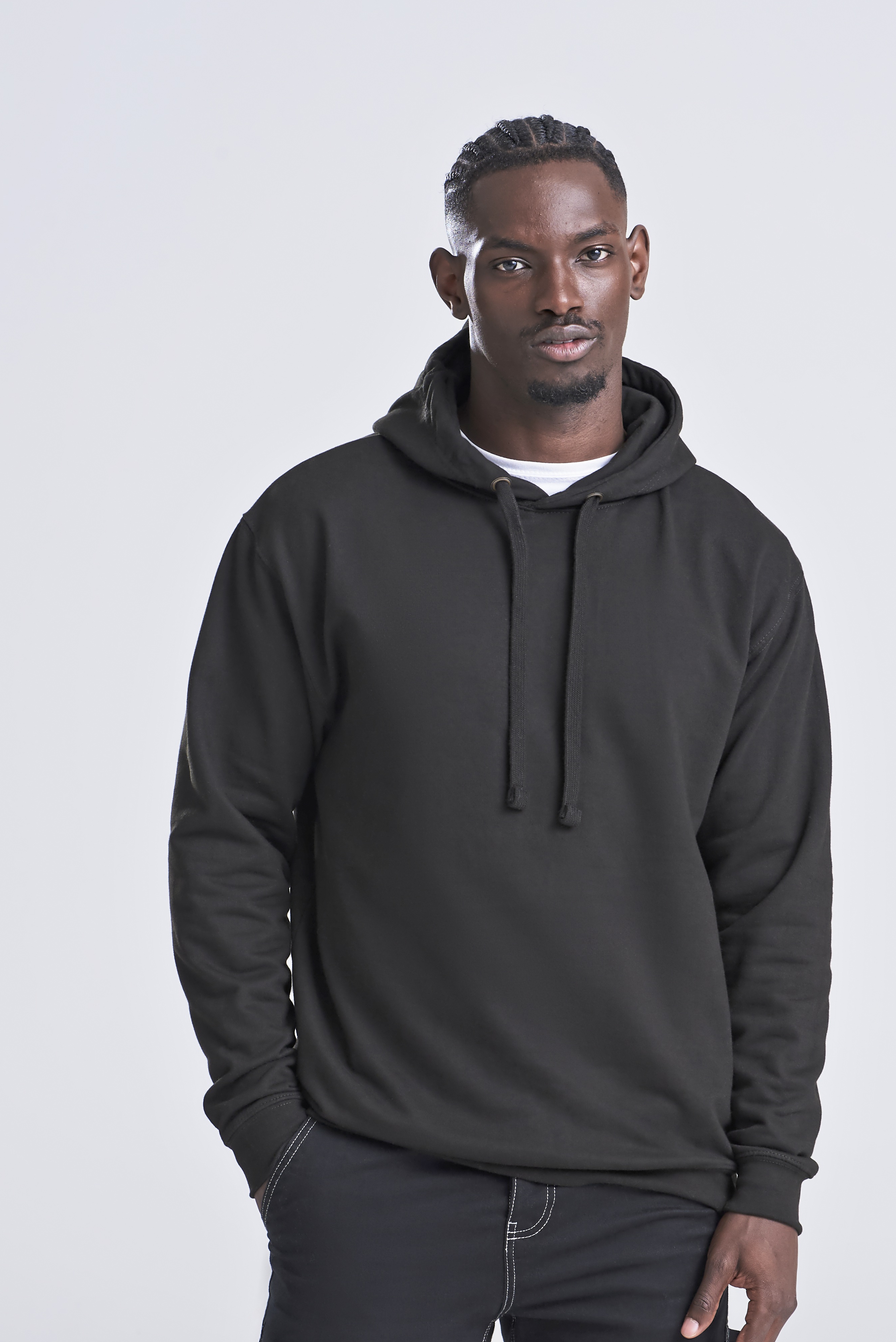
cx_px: 525
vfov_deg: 13.9
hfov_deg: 9.3
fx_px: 5483
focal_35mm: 147
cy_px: 875
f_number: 10
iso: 400
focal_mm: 98
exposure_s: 1/160
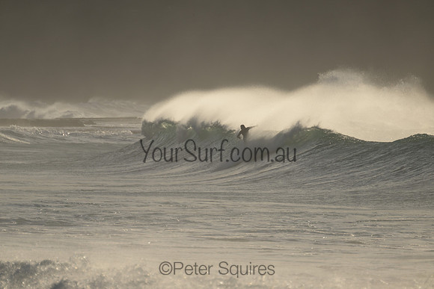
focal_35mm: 800
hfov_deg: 2.6
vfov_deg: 1.7
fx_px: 9646
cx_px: 217
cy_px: 144
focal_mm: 800
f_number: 11
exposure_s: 1/2000
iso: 450
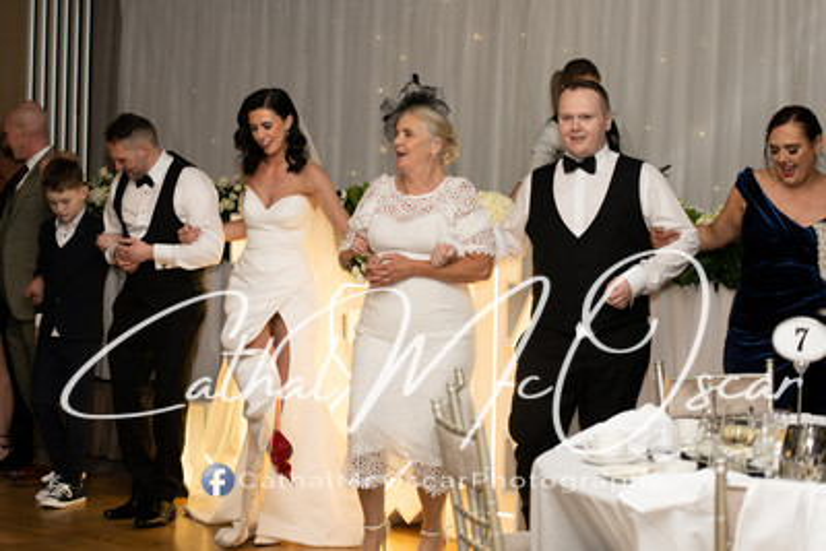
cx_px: 345
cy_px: 230
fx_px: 2671
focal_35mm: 116
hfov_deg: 17.6
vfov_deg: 11.8
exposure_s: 1/200
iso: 400
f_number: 2.8
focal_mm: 100
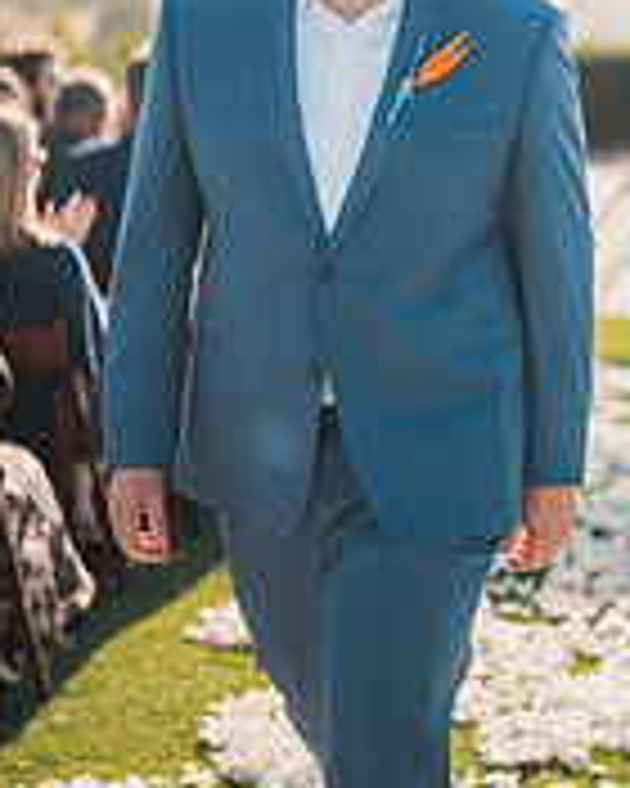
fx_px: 2820
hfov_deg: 12.7
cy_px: 144
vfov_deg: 15.8
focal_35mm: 121
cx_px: 441
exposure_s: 1/8000
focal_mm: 50
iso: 100
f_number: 1.2
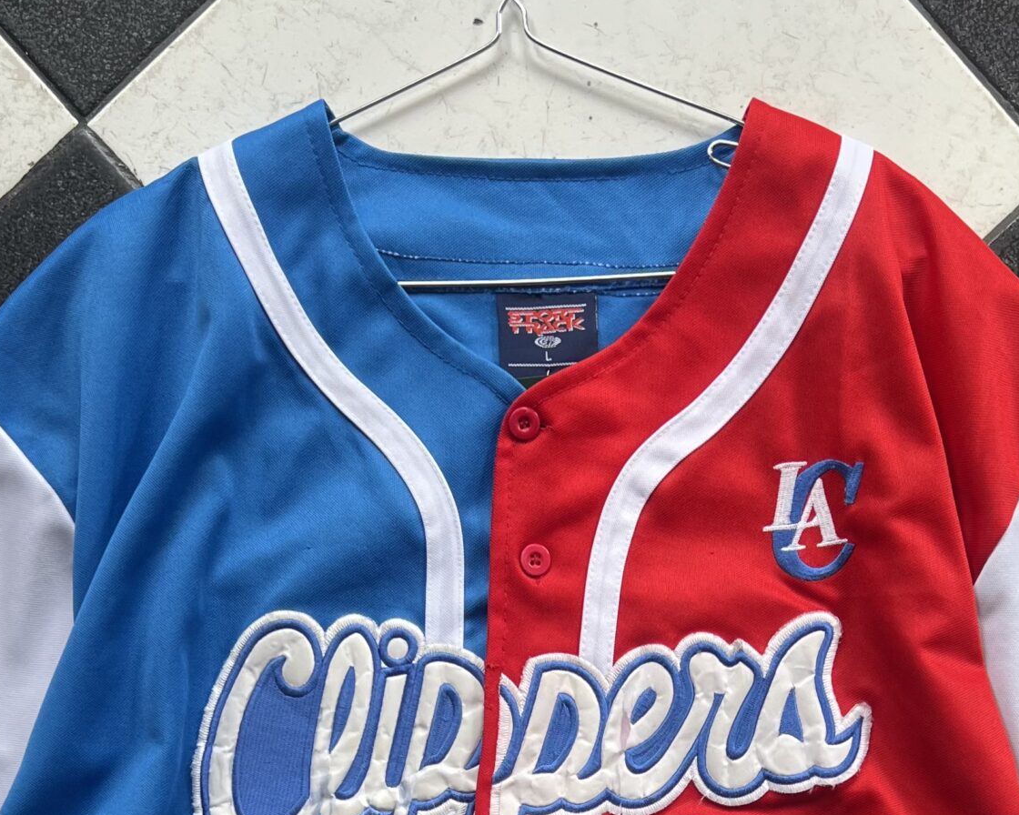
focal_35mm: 58
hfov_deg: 32.5
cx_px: 547
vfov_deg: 24.5
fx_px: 1749
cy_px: 892
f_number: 1.5
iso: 40
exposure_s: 1/121
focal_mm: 5.7
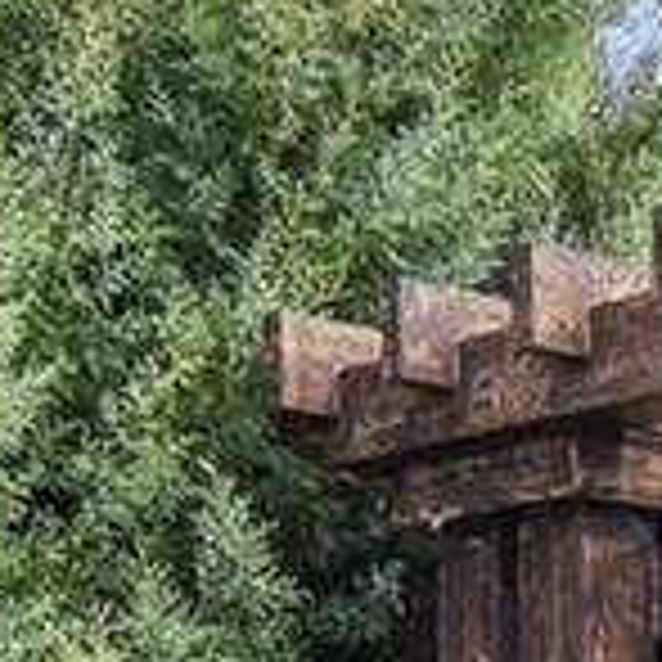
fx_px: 3007
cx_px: 1013
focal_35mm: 139
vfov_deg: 11.8
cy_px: 1126
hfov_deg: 12.0
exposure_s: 1/30
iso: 100
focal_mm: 10
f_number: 7.1
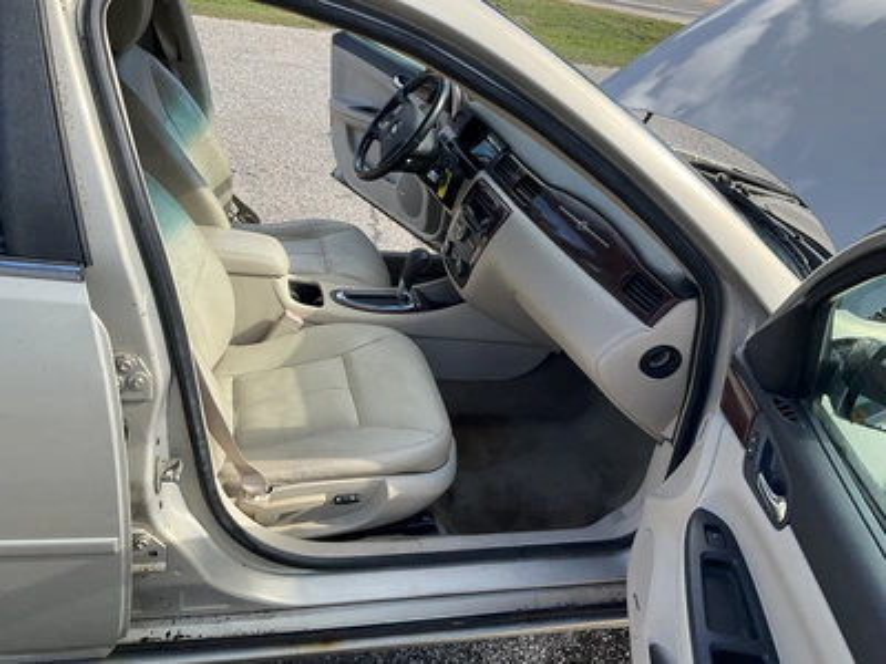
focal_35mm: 29
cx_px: 443
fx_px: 742
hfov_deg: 61.7
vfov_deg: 48.2
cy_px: 332
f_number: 1.8
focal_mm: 3
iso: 25
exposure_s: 1/419
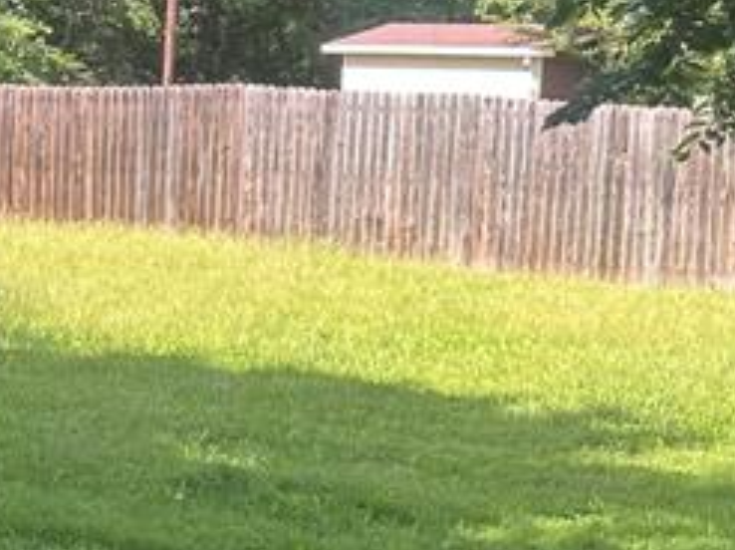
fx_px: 2121
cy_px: 266
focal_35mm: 100
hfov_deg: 17.3
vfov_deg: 14.8
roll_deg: -1.7
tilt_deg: -6.3
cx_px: -424
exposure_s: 1/484
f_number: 1.78
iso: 80
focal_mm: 6.86
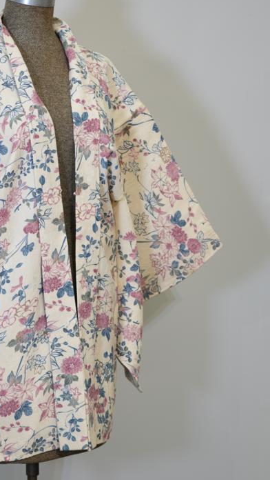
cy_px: 235
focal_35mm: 93
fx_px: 1183
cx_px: 26
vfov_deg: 22.9
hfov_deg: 12.9
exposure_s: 1/60
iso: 400
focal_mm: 57
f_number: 4
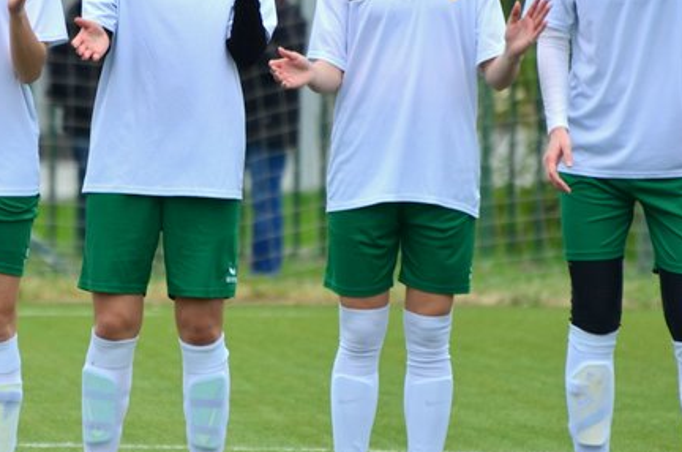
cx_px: 158
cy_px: 136
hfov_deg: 2.5
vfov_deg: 1.6
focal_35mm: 834
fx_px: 15765
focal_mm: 300
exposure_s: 1/500
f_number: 5.6
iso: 250
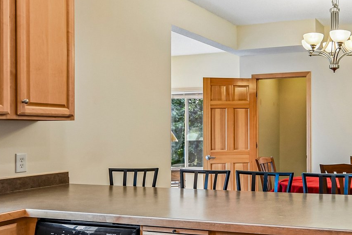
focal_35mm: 43
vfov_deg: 31.2
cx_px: 277
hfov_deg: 43.5
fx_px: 420
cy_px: 127
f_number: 6.3
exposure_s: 1/60
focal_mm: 12
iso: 400
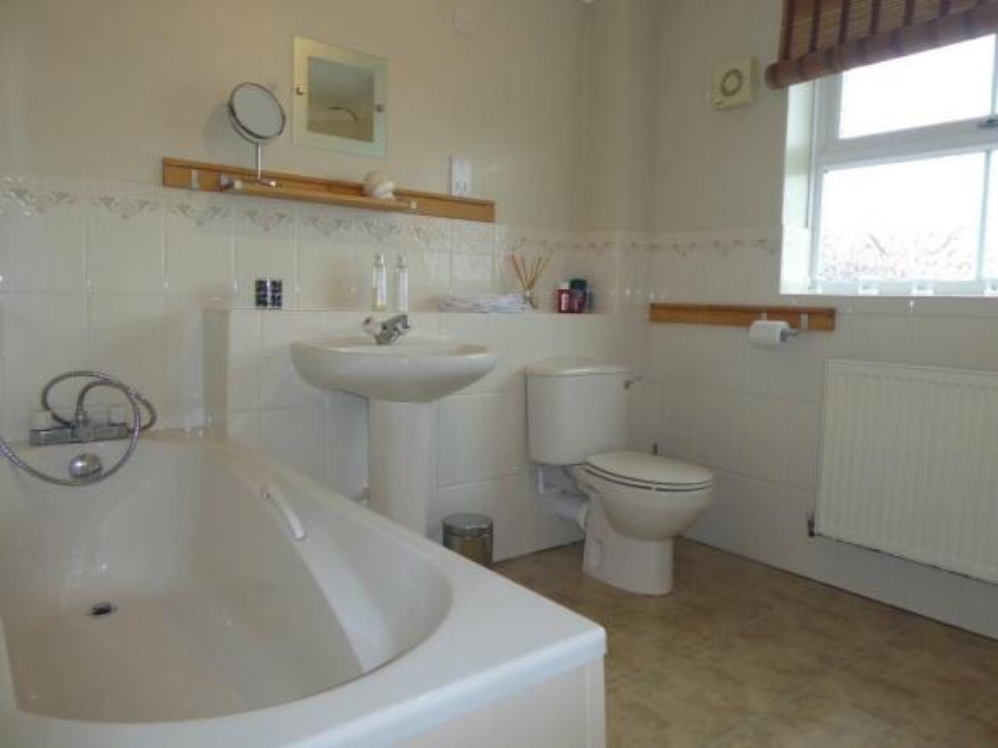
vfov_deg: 56.8
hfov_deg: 71.6
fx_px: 692
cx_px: 499
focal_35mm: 24
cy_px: 374
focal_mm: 4.3
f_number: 3.3
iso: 125
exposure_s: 1/60
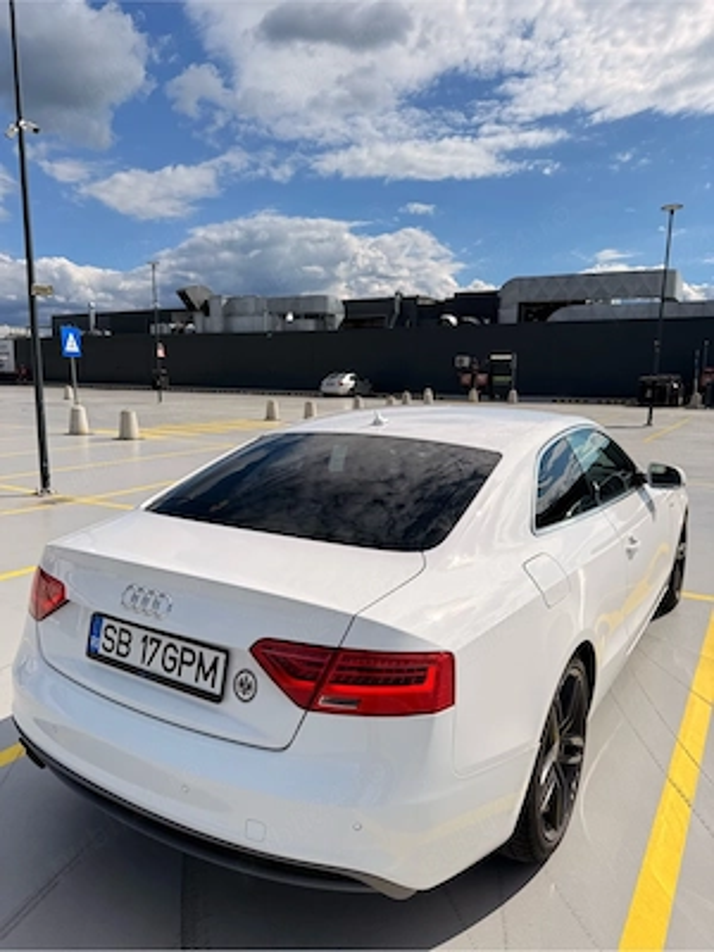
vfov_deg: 71.6
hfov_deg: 56.8
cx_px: 357
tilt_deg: -8.5
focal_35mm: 24
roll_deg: -0.7
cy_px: 476
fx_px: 660
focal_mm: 6.76
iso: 80
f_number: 1.78
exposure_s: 1/9091
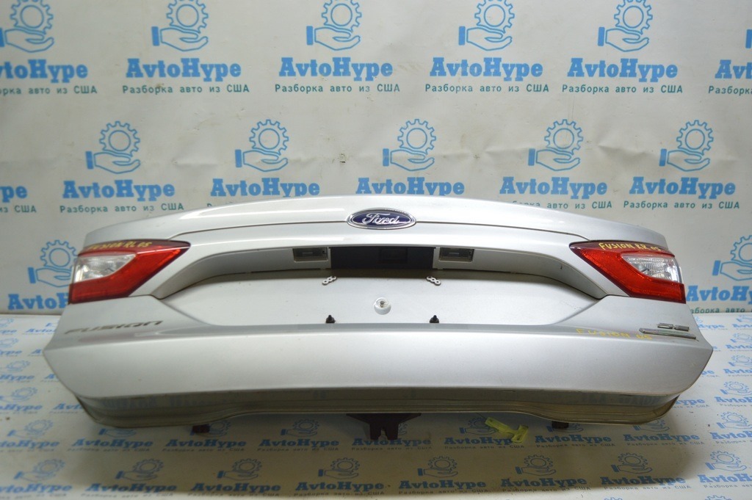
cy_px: 250
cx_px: 376
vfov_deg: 39.9
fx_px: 689
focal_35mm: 33
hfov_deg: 57.3
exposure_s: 1/60
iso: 400
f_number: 3.8
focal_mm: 22
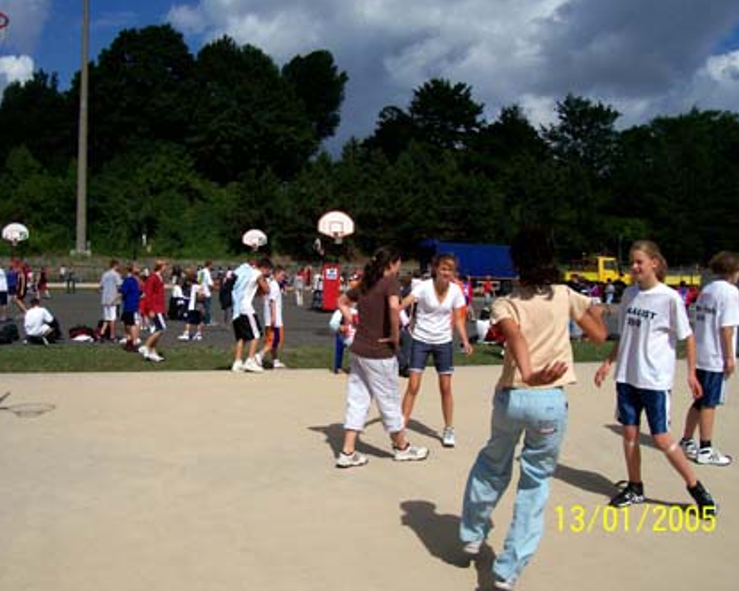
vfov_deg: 41.2
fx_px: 787
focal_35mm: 36
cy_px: 297
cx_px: 356
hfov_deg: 50.3
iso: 80
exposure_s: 1/1401
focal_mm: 5.6
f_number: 5.1
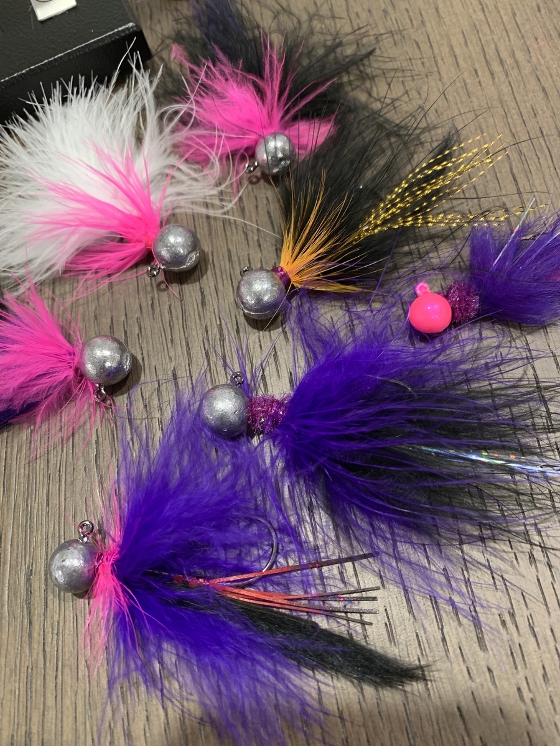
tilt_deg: -67.3
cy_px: 373
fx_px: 561
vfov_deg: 67.3
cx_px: 280
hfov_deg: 53.1
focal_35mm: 26
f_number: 1.8
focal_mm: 4.25
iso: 400
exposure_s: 1/30
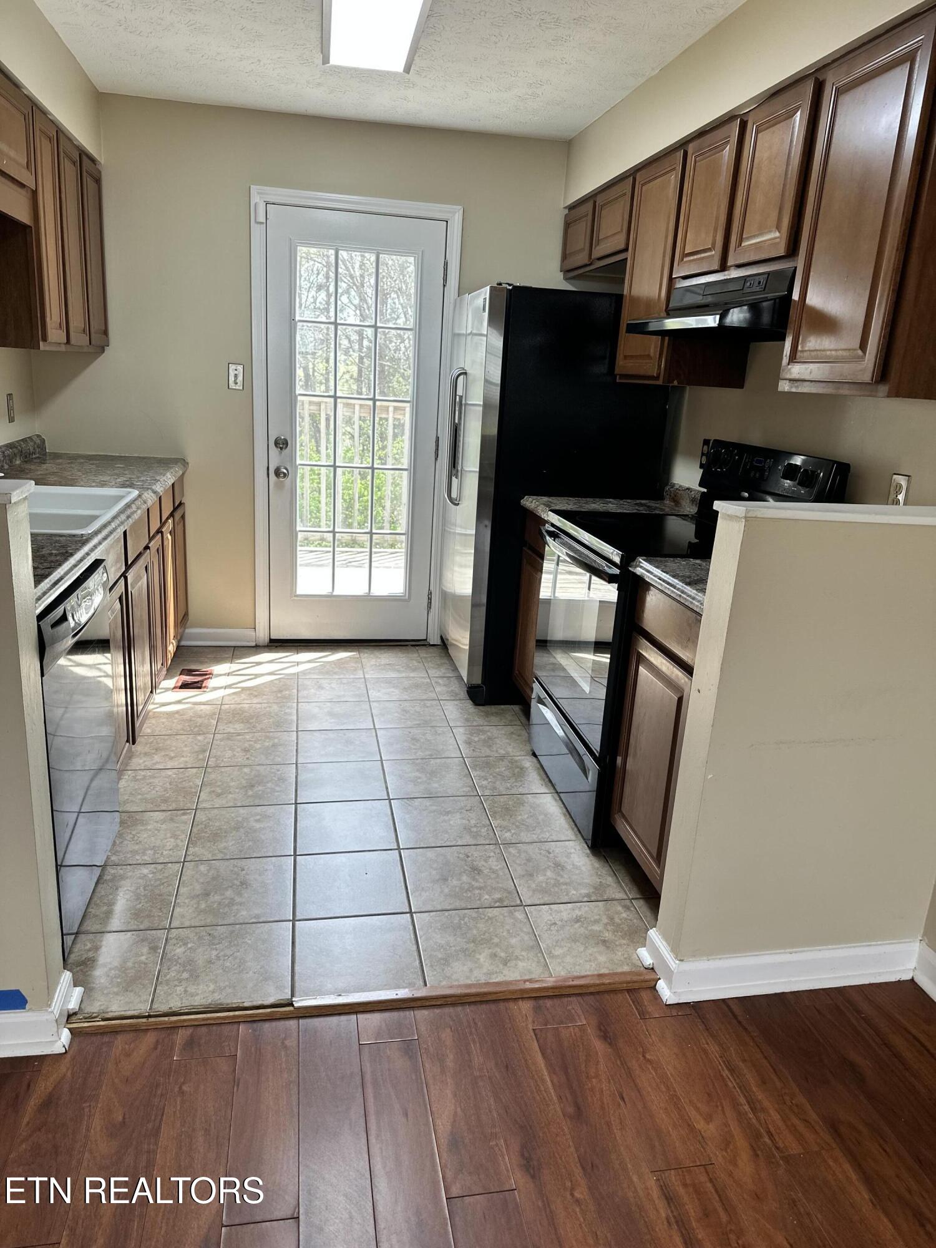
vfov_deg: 71.6
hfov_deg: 56.8
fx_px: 865
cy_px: 624
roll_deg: -5.0
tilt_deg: -14.9
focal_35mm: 24
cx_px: 468
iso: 80
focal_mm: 6.86
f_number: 1.78
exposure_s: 1/120
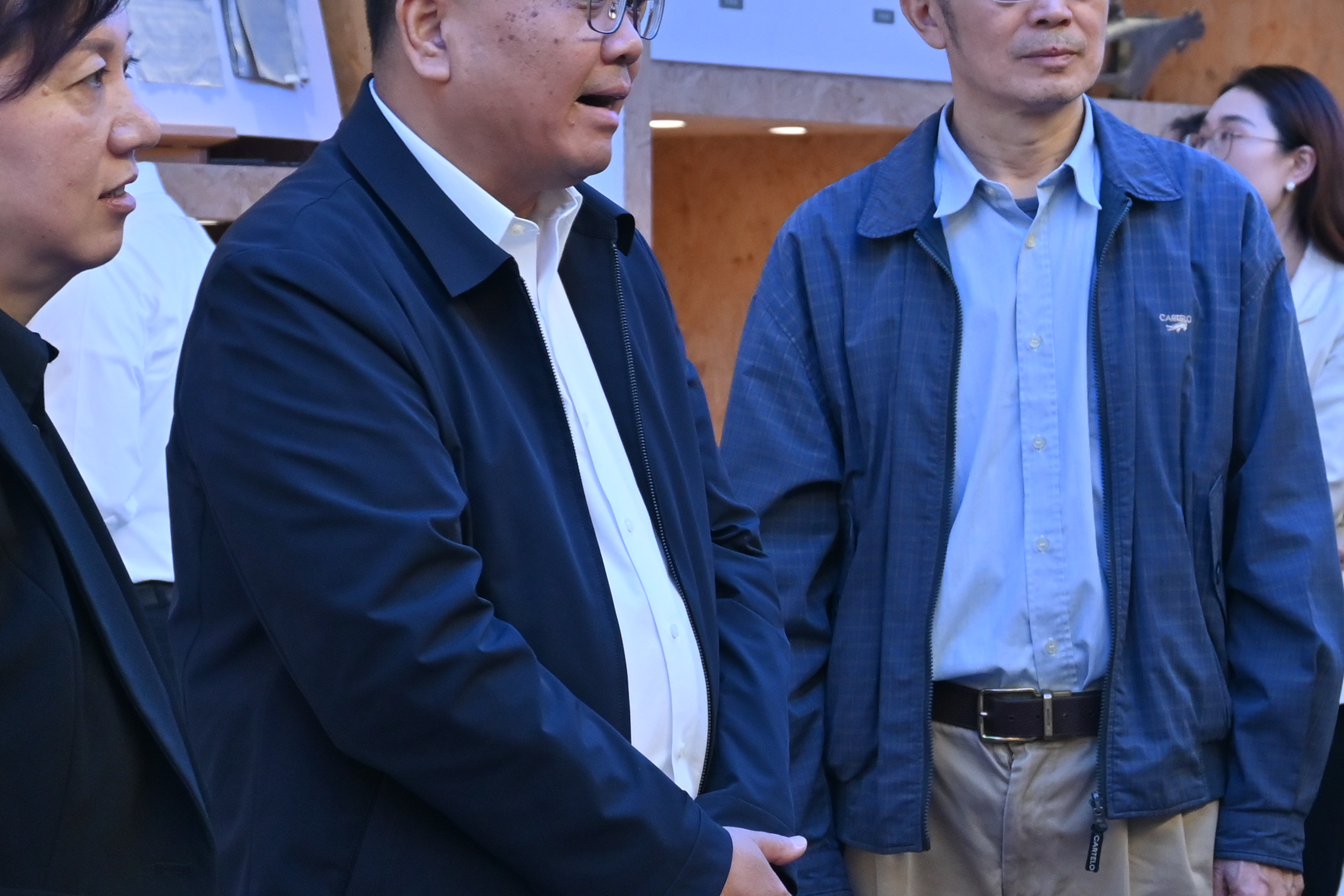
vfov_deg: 11.8
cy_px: 309
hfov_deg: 17.5
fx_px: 4316
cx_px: 1108
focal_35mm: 116
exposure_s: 1/125
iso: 500
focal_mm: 31.5
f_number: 5
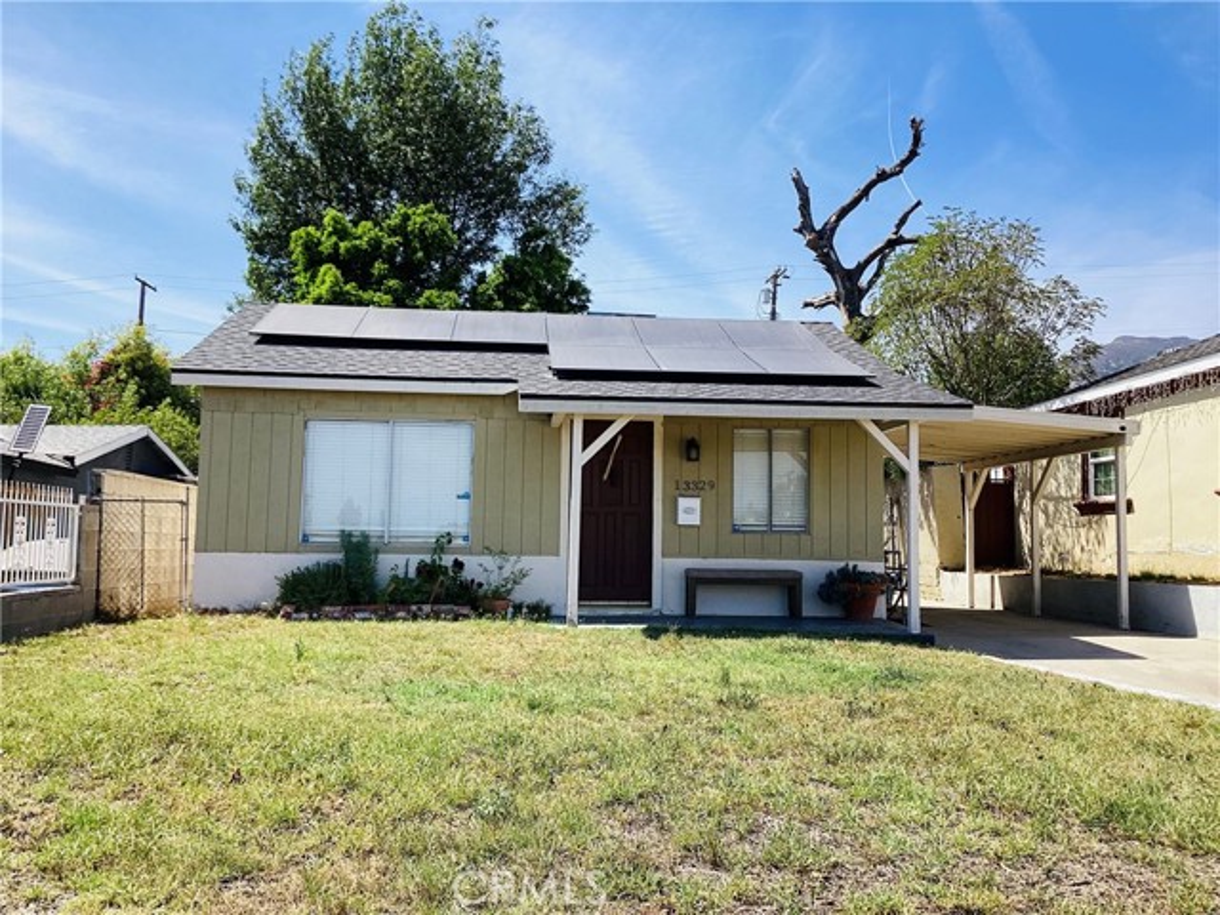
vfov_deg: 45.4
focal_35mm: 31
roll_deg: -2.2
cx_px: 610
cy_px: 458
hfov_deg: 58.4
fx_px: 1093
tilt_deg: +3.9
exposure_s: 1/1006
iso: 25
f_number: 2.4
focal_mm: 3.3
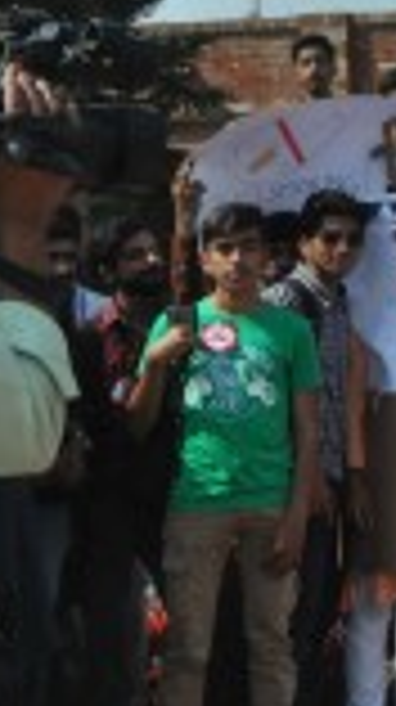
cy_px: 250
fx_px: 2883
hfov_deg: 7.3
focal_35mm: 154
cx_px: 1030
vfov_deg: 14.0
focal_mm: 32
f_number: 20
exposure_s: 1/400
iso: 1000
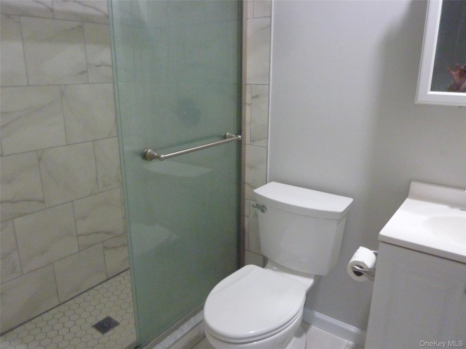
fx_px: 337
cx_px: 233
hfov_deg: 69.4
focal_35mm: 25
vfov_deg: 54.9
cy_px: 174
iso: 800
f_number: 3.3
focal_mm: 4.1
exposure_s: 1/30
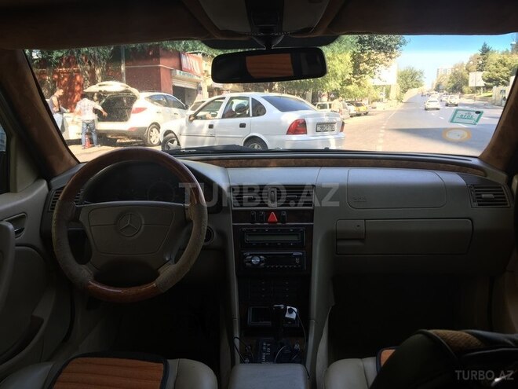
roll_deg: -1.1
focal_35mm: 29
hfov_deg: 61.7
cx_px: 259
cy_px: 194
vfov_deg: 48.2
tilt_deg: -7.4
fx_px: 434
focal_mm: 4.15
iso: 32
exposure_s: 1/177
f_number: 2.2
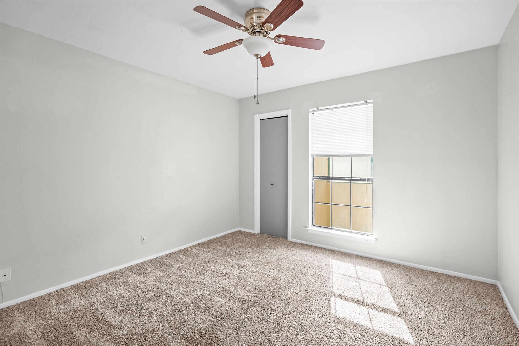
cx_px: 260
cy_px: 173
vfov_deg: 73.7
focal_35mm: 16
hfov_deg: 96.7
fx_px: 231
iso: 800
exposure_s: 1/15
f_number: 4
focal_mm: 16
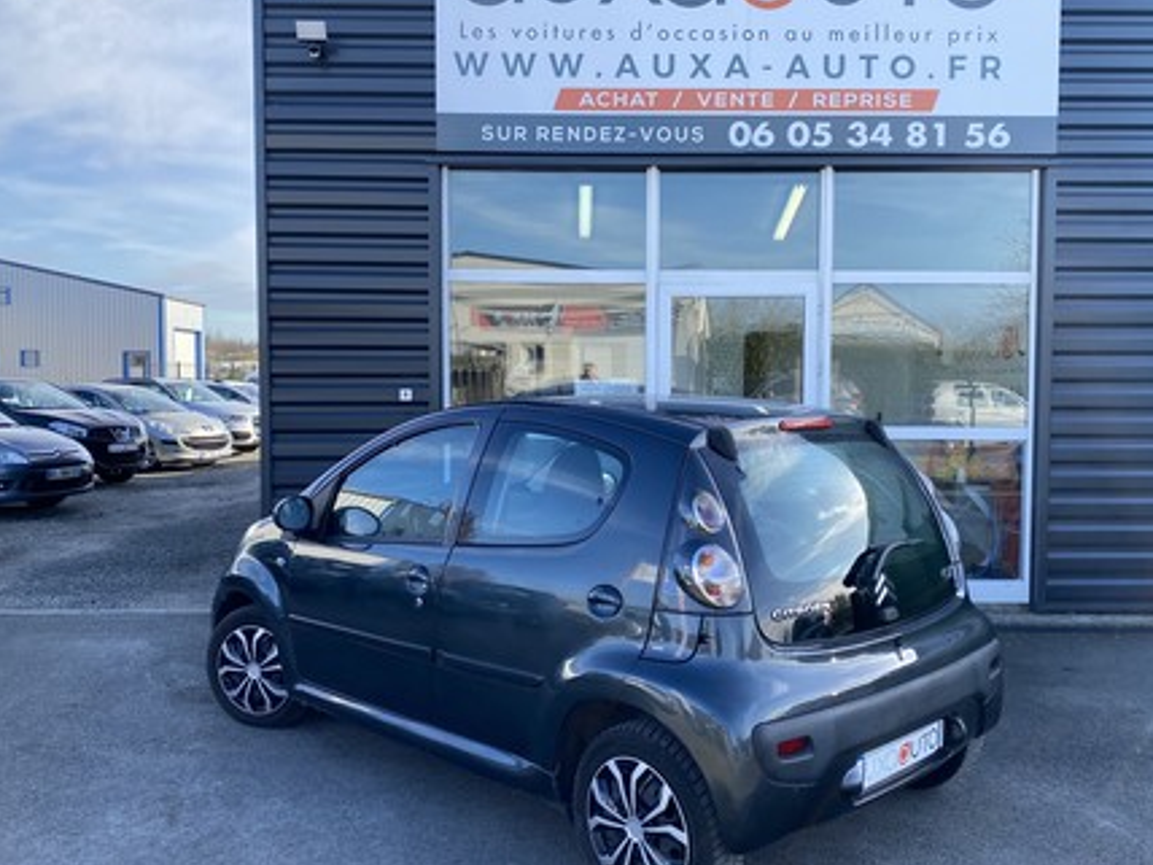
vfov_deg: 45.4
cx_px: 595
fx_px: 1033
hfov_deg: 58.3
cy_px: 432
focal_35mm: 31
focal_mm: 4.25
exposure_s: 1/757
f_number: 1.8
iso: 32
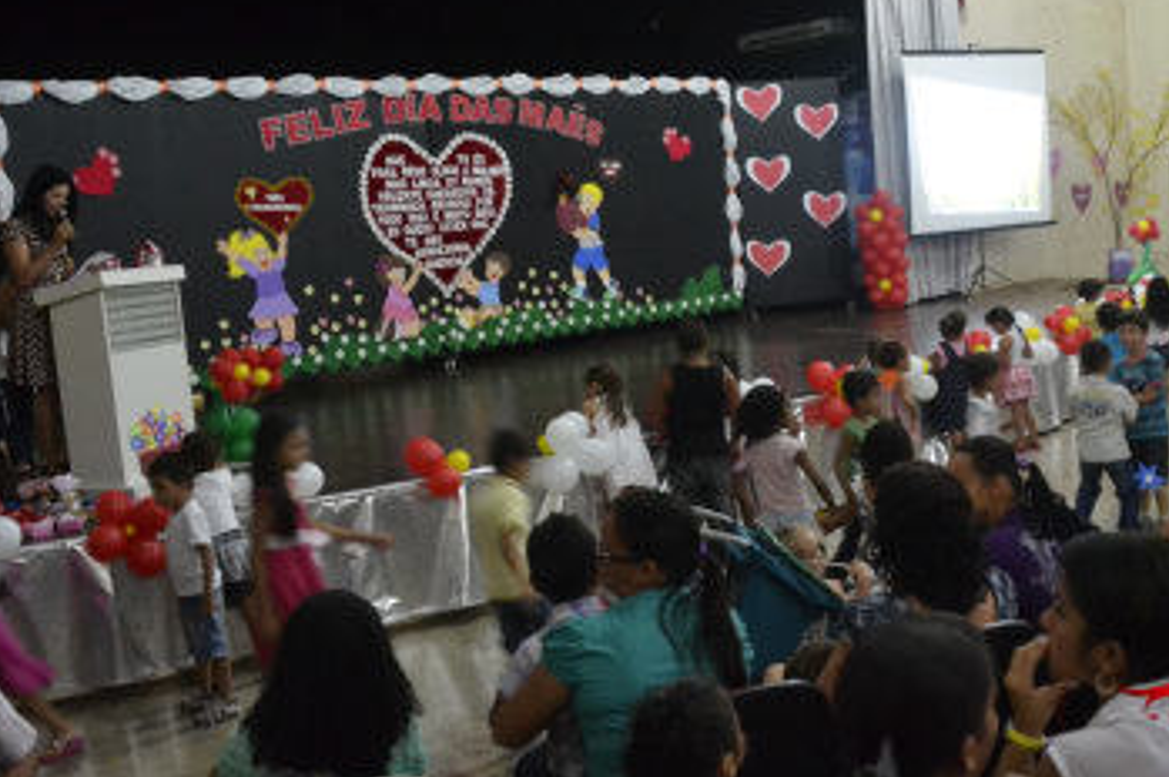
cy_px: 350
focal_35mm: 43
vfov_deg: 31.1
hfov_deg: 45.0
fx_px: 1395
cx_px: 750
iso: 3200
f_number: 4.5
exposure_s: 1/25
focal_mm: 20
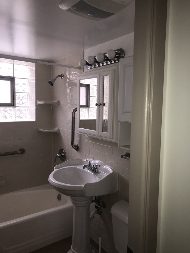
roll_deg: -0.5
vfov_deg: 63.4
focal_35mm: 28
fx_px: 205
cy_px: 126
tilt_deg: -5.9
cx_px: 95
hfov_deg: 49.7
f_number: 1.8
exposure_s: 1/45
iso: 20
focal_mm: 3.99
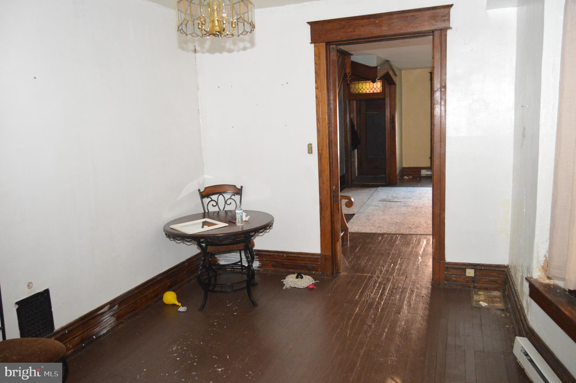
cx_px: 288
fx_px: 432
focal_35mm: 27
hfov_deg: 67.4
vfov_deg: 47.8
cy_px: 192
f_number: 3.5
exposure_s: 1/60
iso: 2800
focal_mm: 18
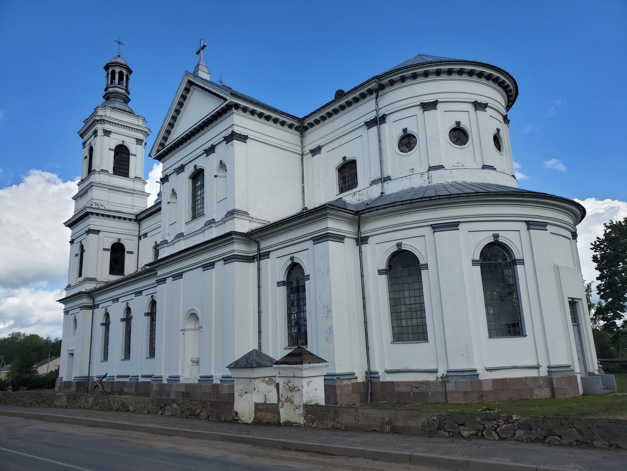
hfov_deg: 67.3
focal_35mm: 26
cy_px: 236
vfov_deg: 53.1
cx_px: 314
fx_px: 471
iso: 50
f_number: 2.4
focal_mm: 4.3
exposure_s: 1/1205
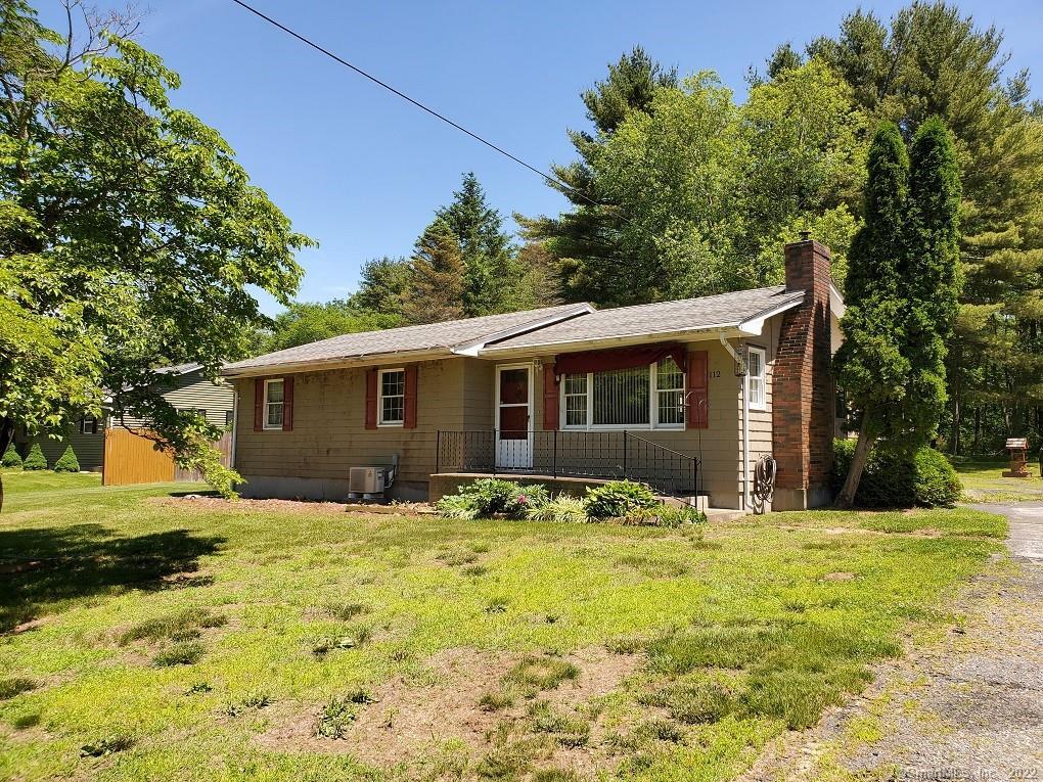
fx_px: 783
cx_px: 522
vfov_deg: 53.1
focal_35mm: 26
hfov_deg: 67.3
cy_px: 391
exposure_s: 1/976
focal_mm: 4.3
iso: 50
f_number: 2.4
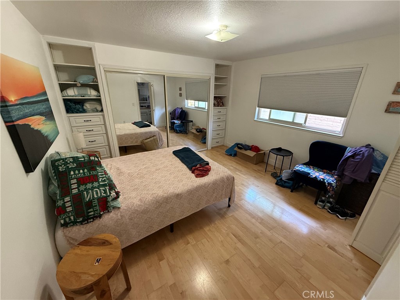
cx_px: 200
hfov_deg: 102.1
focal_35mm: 14
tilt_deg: -20.5
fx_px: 162
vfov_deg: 85.7
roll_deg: -1.3
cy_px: 150
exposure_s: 1/60
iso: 400
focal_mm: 2.22
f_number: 2.2
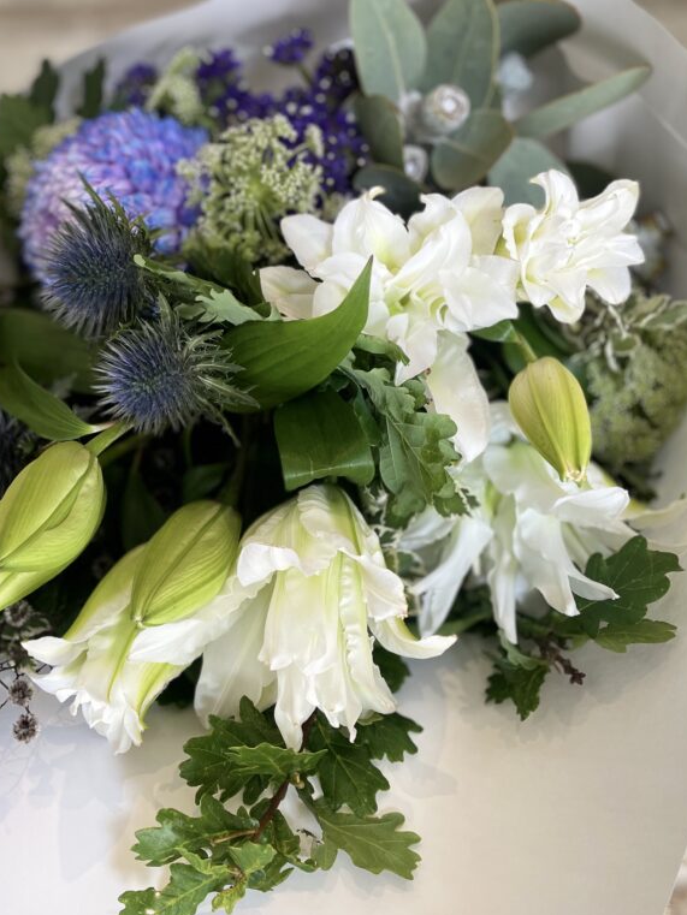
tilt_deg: -31.2
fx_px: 926
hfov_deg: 39.7
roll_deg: +2.5
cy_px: 461
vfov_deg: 52.6
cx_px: 183
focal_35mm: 35
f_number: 1.6
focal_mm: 4.2
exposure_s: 1/100
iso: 80
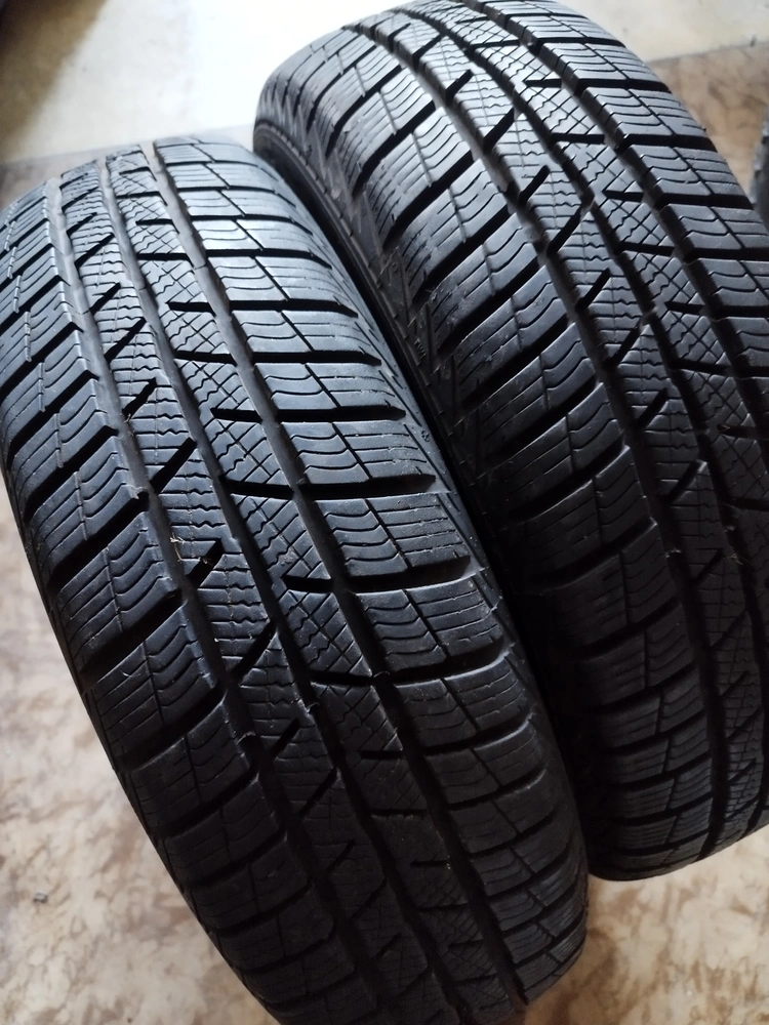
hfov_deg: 54.9
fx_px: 741
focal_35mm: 25
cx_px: 384
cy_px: 512
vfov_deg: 69.4
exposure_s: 1/16.7
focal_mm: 5.95
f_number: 1.89
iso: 1230
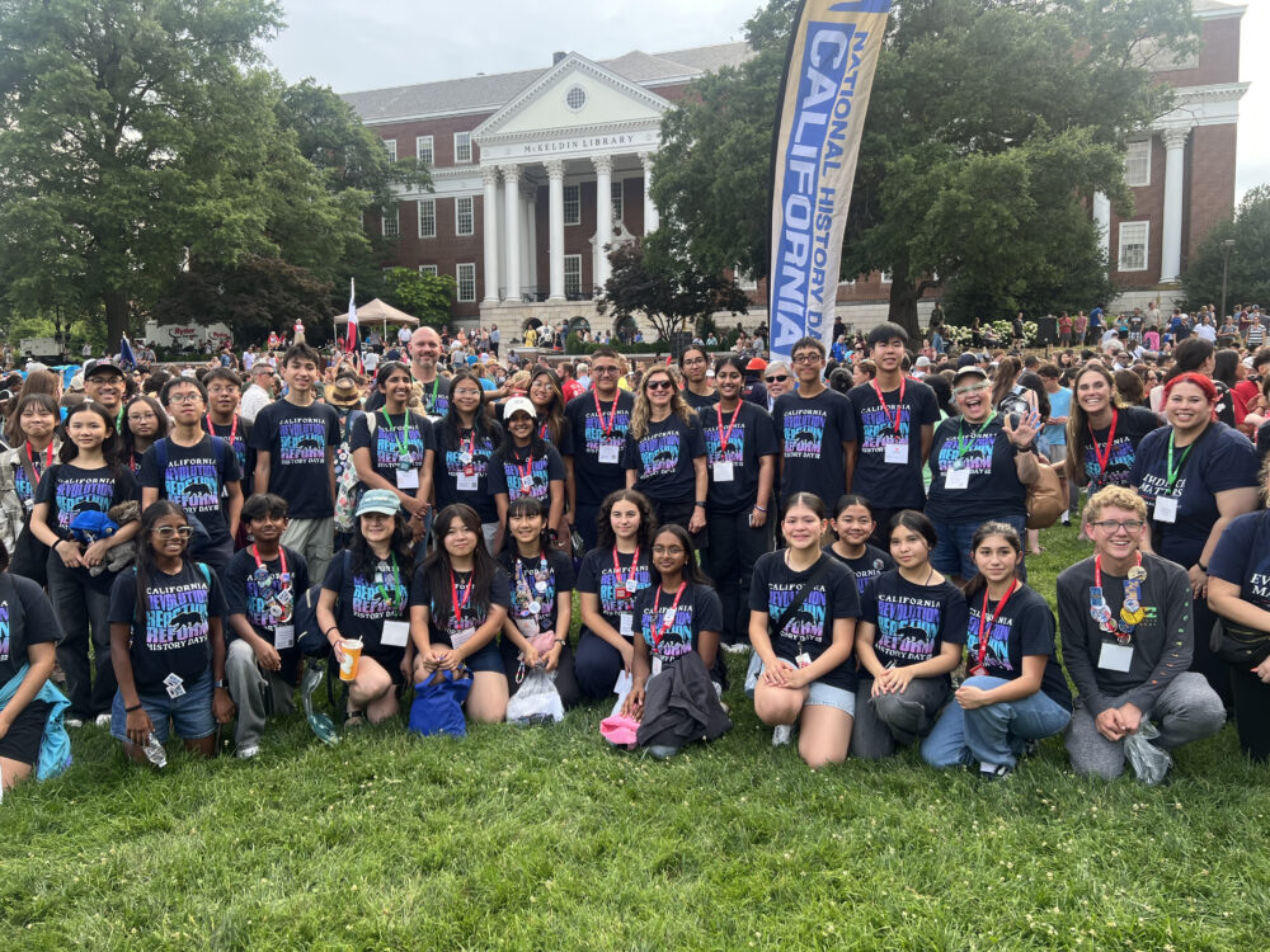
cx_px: 635
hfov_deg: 67.3
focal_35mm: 26
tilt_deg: -6.2
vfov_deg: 53.1
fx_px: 954
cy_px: 476
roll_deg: -0.4
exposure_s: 1/150
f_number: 1.5
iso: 40
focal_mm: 5.7
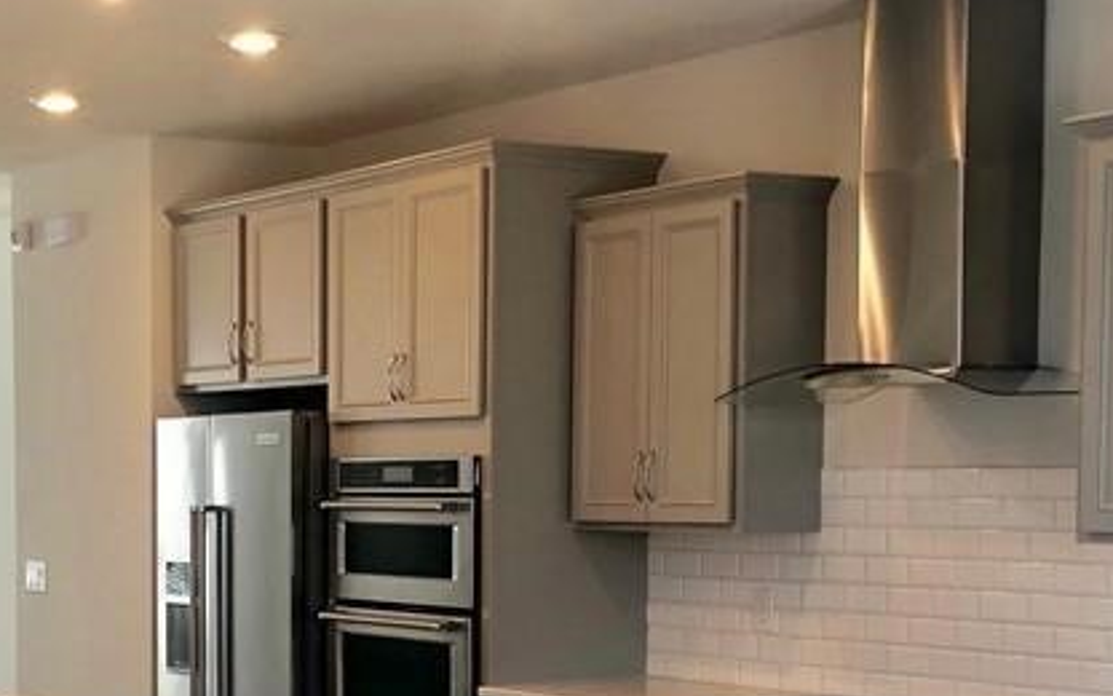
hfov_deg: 27.4
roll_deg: -0.7
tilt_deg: -6.4
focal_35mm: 73
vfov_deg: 17.6
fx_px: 2214
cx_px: 158
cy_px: 640
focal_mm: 3.99
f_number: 1.8
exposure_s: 1/120
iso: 50
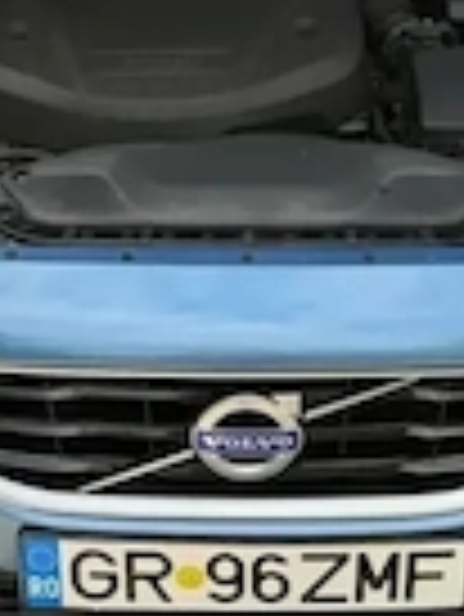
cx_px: 252
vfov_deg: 26.6
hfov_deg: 21.0
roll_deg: -1.2
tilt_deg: -20.2
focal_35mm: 70
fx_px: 1249
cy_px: 31
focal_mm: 6.76
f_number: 1.78
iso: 100
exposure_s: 1/1410
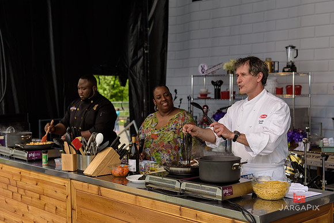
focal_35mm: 52
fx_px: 483
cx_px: 167
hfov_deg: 38.2
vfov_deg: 26.0
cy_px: 112
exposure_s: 1/1250
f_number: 3.2
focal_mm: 52
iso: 200
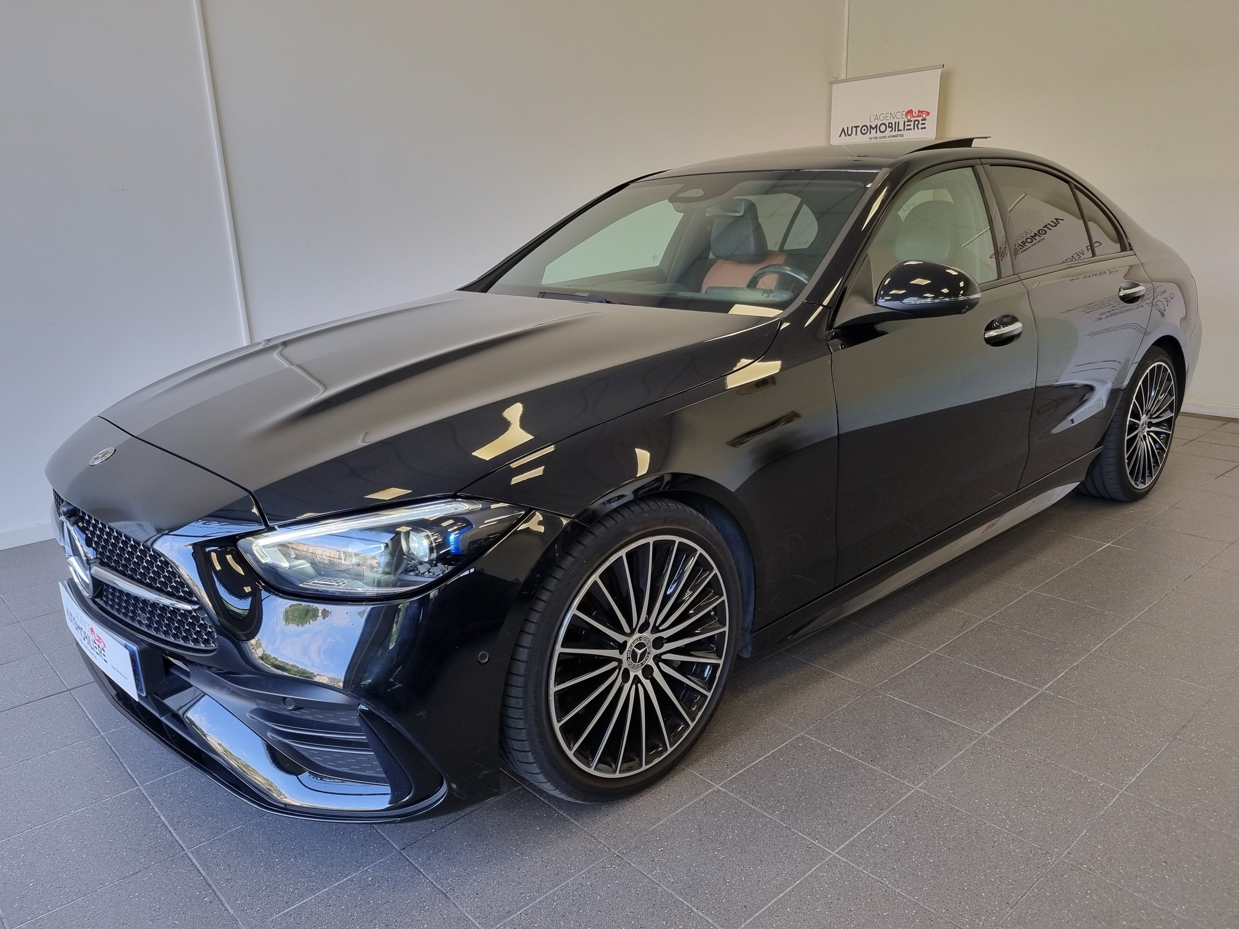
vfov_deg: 53.1
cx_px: 620
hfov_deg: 67.3
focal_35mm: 26
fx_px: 931
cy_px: 464
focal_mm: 5.4
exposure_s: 1/100
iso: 100
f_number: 1.8
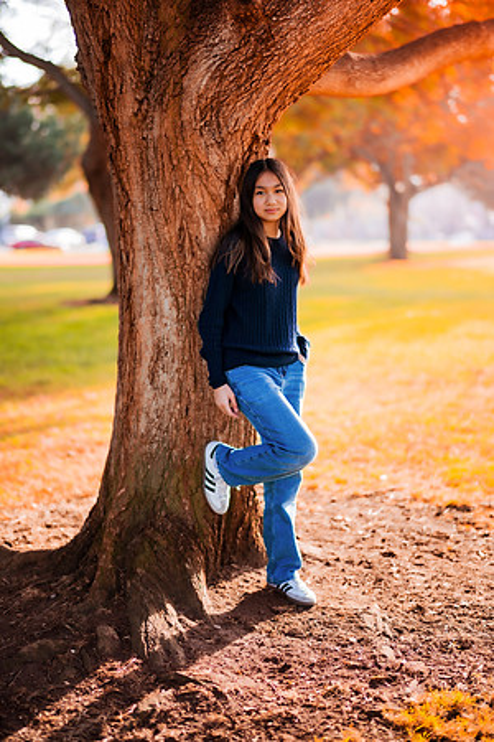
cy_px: 371
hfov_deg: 23.4
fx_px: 1194
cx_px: 247
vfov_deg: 34.5
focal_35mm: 58
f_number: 1.4
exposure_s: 1/500
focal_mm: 58
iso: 100
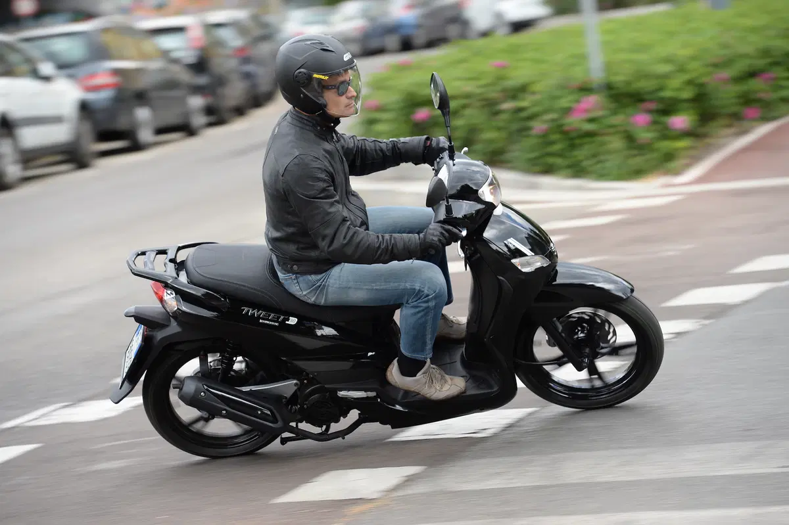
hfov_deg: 12.8
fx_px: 3505
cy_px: 262
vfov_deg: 8.6
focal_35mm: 160
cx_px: 394
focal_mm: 160
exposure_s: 1/160
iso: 200
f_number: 5.6
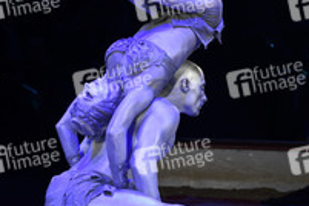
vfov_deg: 6.2
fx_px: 1888
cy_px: 118
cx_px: 133
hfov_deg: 9.4
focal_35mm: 220
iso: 1600
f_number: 6.3
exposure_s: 1/160
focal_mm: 98
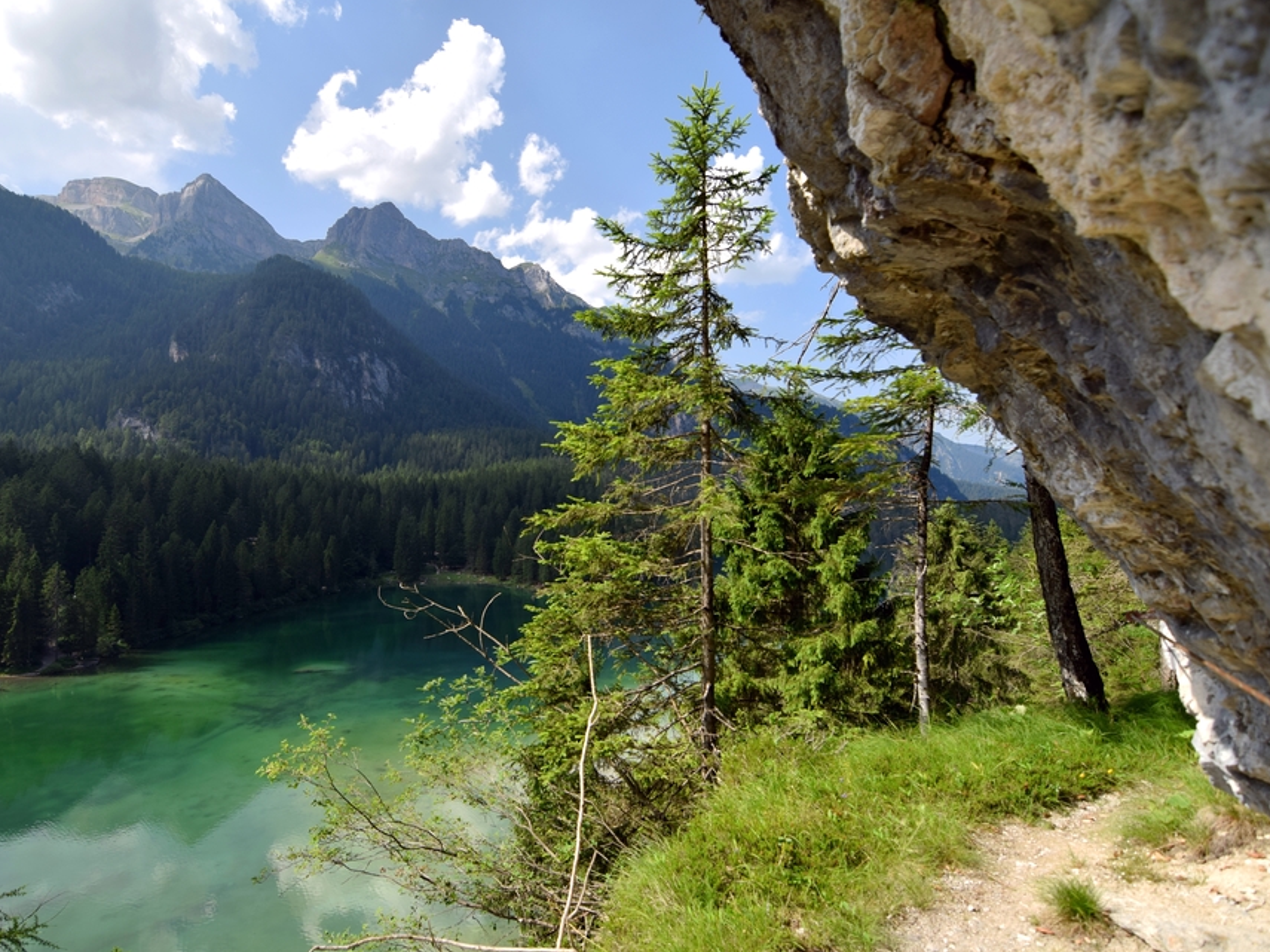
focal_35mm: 19
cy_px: 494
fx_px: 681
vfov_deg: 69.9
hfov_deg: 85.3
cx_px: 532
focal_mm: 11
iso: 100
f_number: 5
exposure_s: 1/250
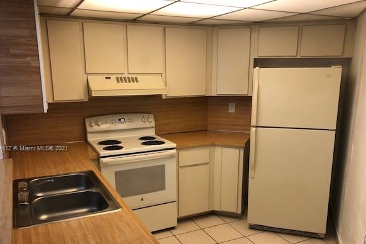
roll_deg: +1.4
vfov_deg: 40.9
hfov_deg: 58.7
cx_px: 182
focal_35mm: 32
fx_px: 325
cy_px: 149
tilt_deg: -13.7
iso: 40
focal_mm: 4
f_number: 1.8
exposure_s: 1/20
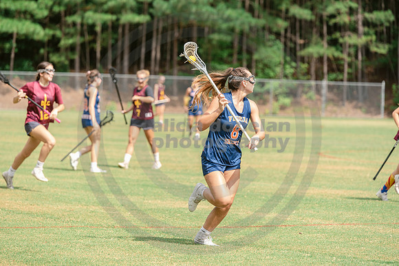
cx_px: 200
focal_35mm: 195
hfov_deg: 10.5
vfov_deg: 7.0
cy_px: 133
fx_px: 2162
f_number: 4.5
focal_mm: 195
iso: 250
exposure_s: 1/1250
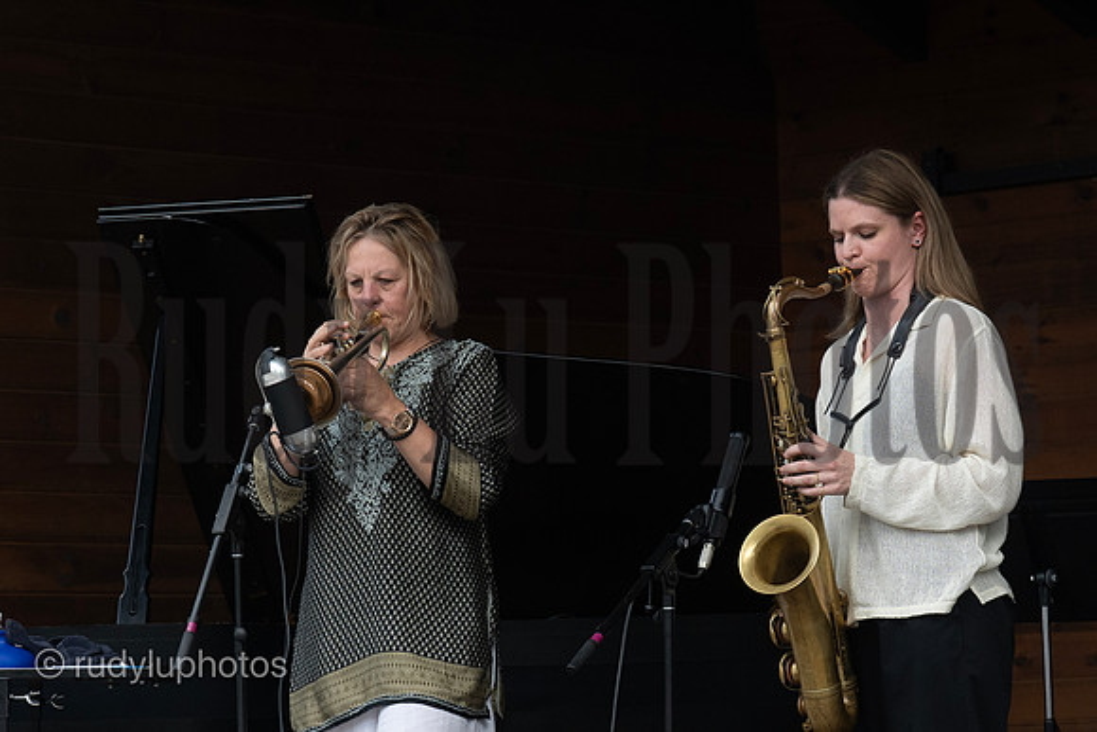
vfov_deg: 8.7
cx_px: 548
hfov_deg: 13.1
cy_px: 366
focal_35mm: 157
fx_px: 4785
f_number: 8
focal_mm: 105
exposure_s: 1/500
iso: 1600
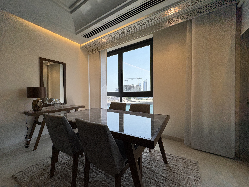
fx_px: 101
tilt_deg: -1.2
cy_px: 94
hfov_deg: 102.1
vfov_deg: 85.7
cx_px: 124
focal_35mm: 14
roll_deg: +0.7
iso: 40
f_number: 2.2
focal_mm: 2.22
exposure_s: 1/306
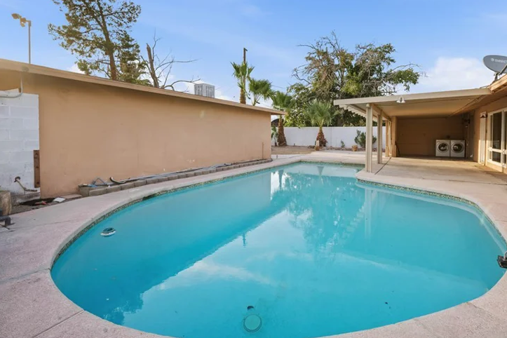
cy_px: 143
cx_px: 283
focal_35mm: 17
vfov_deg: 70.0
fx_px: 239
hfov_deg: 92.9
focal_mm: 12
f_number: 7.1
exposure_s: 1/200
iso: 400
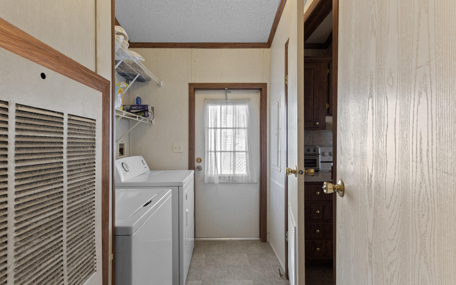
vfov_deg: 71.2
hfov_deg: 97.8
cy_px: 148
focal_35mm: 16
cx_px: 223
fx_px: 199
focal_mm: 10
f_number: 8
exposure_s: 1/5
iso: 320
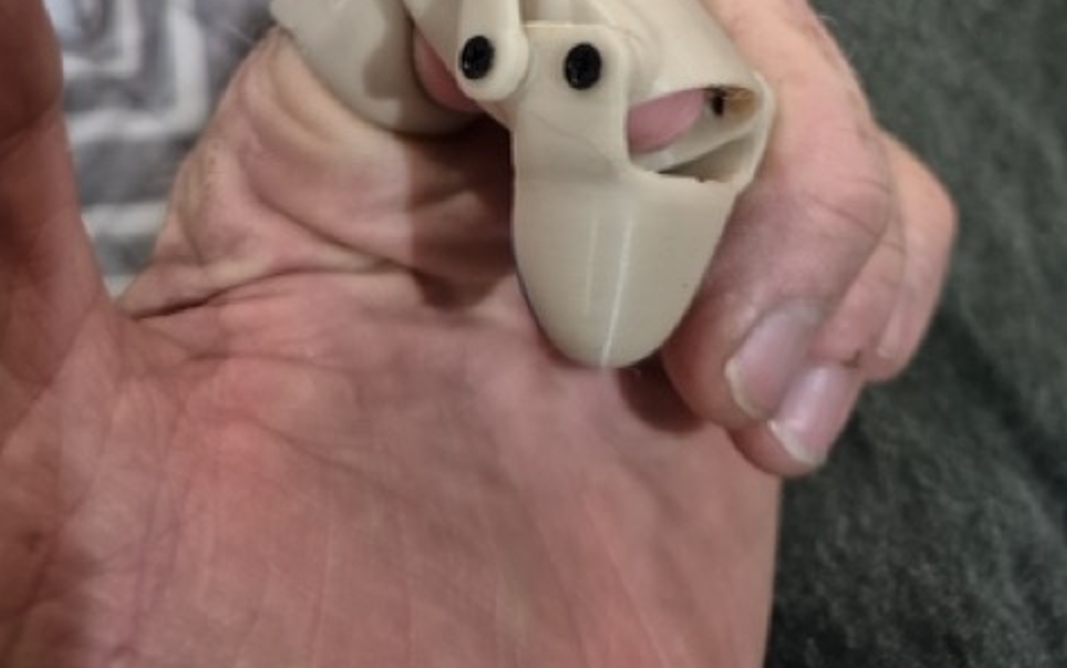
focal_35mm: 33
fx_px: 960
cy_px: -34
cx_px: 532
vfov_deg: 34.1
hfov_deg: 58.1
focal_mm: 5.4
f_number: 1.8
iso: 1000
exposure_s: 1/60
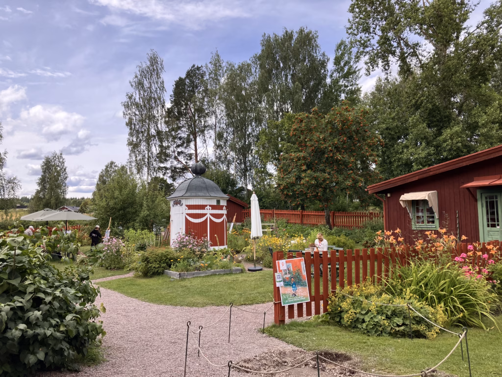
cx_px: 251
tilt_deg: +5.5
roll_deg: +0.0
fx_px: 406
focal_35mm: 28
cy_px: 188
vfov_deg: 49.7
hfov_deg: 63.4
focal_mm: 3.99
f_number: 1.8
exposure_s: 1/934
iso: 32
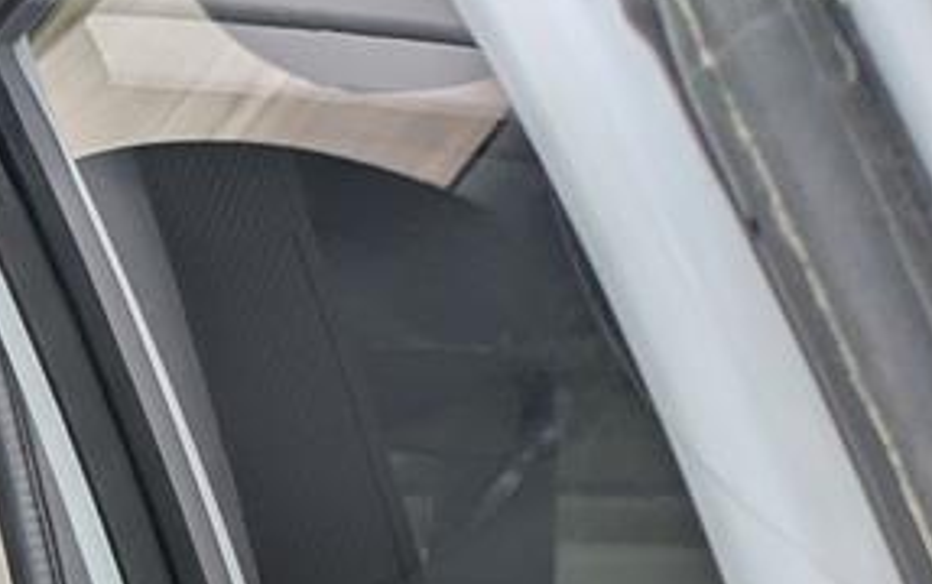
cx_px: -544
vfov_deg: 10.0
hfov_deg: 15.9
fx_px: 3000
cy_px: 1327
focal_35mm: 118
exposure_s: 1/2155
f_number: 1.89
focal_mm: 5.43
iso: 46
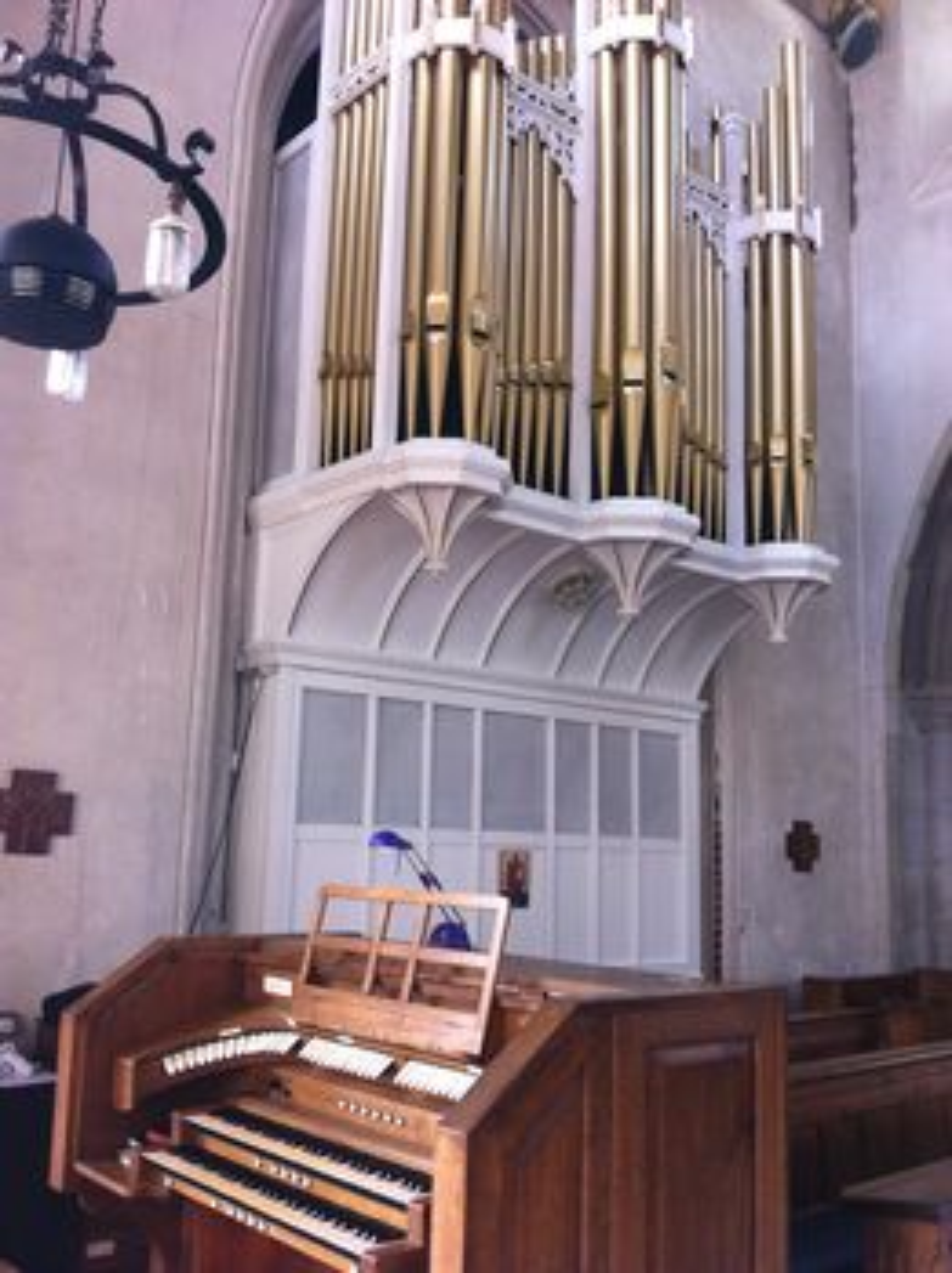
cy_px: 636
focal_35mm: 35
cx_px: 476
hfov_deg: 40.6
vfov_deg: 52.7
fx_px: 1286
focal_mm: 3.85
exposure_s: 1/24
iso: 80
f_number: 2.8
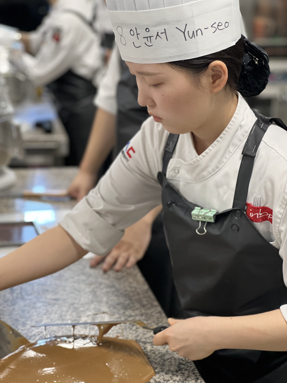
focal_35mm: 77
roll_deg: -1.1
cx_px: 144
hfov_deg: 19.1
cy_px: 192
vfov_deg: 25.3
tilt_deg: -14.3
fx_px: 851
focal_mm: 9
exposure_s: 1/40
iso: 160
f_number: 2.8
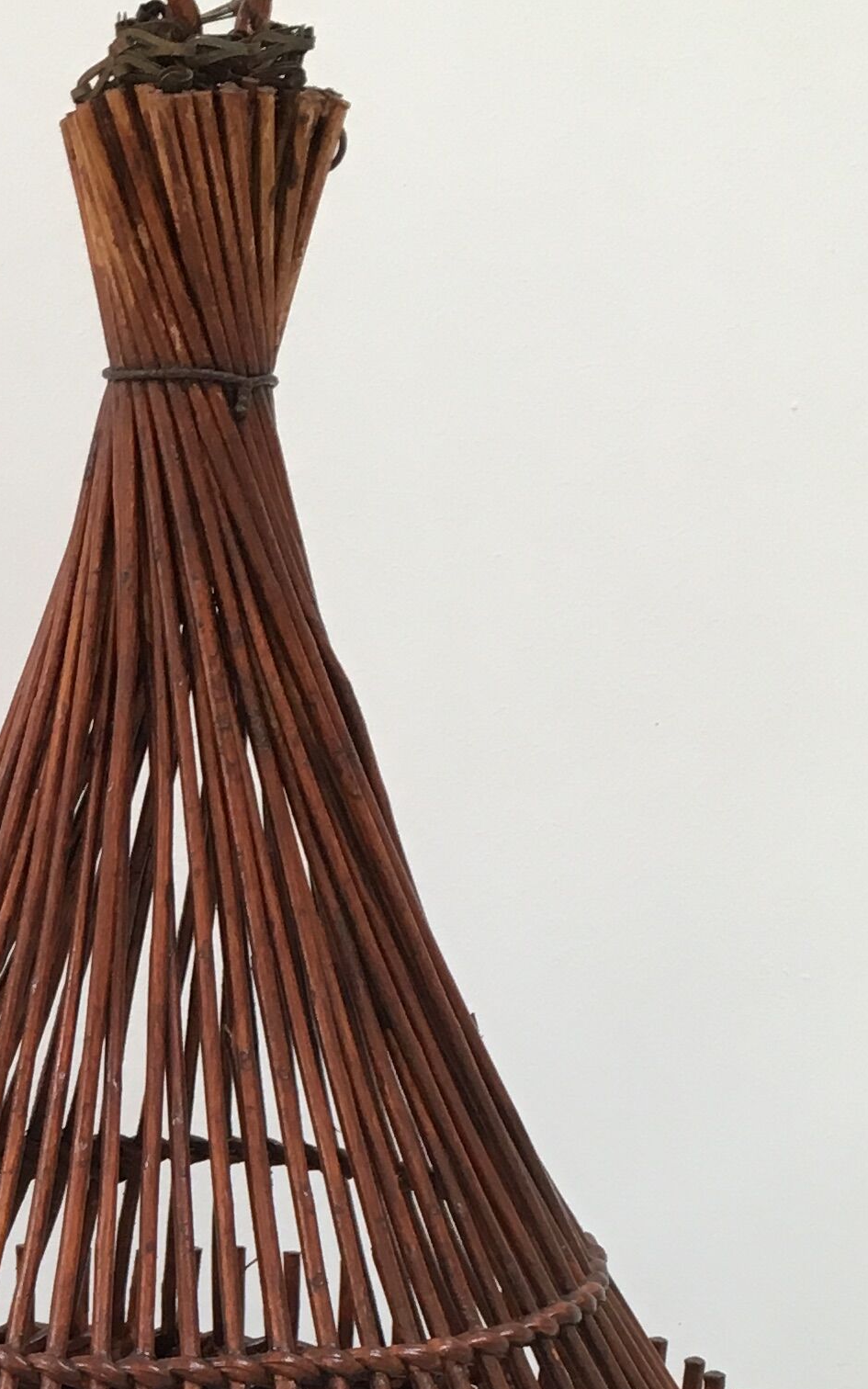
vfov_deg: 23.9
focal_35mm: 82
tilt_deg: -19.7
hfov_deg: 15.2
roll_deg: +0.8
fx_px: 3104
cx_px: -241
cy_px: 1440
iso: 32
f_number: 2.2
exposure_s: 1/33
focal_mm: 4.15
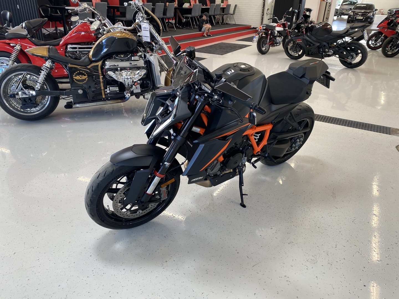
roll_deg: -0.8
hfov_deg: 67.3
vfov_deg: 53.1
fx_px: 300
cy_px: 150
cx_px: 200
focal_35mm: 26
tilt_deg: -26.9
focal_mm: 4.25
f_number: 1.8
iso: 80
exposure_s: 1/100
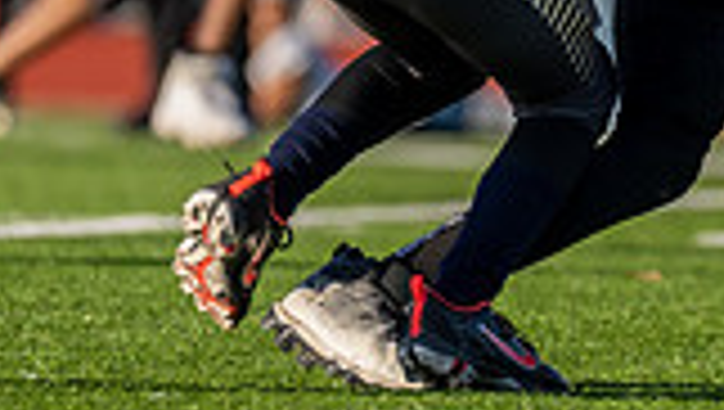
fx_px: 20354
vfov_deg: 1.2
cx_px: 719
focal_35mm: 1059
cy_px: -24
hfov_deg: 2.0
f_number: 2.8
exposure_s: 1/1250
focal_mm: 200
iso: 100
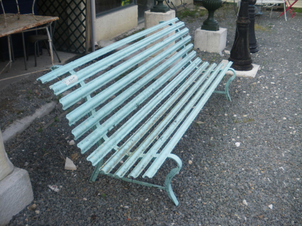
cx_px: 151
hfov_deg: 51.4
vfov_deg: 39.7
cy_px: 113
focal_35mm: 36
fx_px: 314
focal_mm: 6.3
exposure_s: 1/250
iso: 64
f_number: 3.5
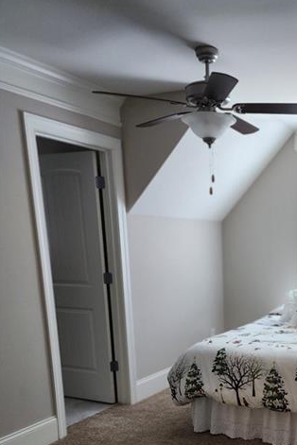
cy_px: 350
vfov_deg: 47.1
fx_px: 483
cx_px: 270
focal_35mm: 39
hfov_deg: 32.4
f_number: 1.8
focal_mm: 6.4
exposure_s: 1/60
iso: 200
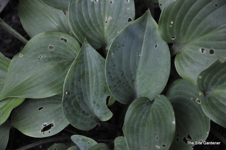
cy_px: 75
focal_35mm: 158
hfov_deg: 13.1
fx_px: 988
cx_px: 113
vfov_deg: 8.7
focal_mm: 105
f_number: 5.6
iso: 1250
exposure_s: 1/125
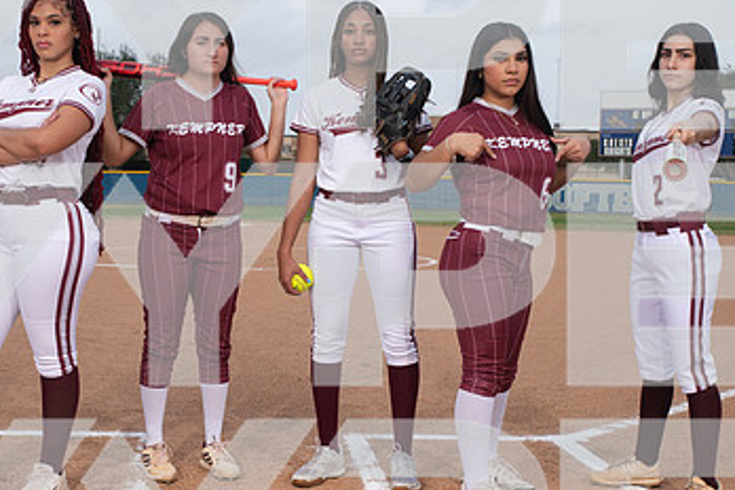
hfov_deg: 33.2
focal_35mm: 60
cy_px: 276
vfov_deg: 22.6
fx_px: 1225
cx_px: 272
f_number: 6.3
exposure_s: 1/400
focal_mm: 36
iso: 200
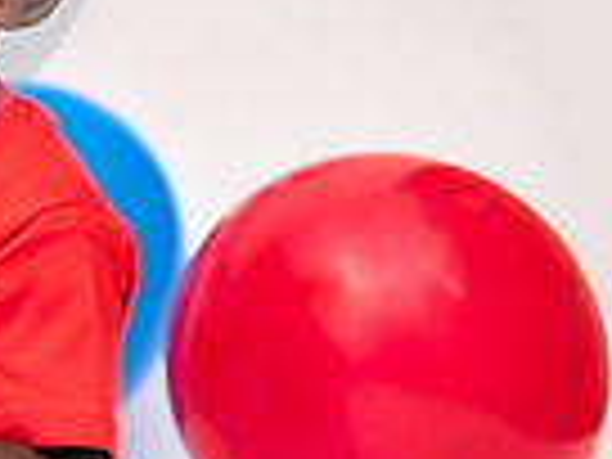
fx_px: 3642
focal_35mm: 206
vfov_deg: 7.2
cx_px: -488
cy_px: 236
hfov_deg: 9.2
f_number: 2.8
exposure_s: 1/160
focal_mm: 45
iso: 100
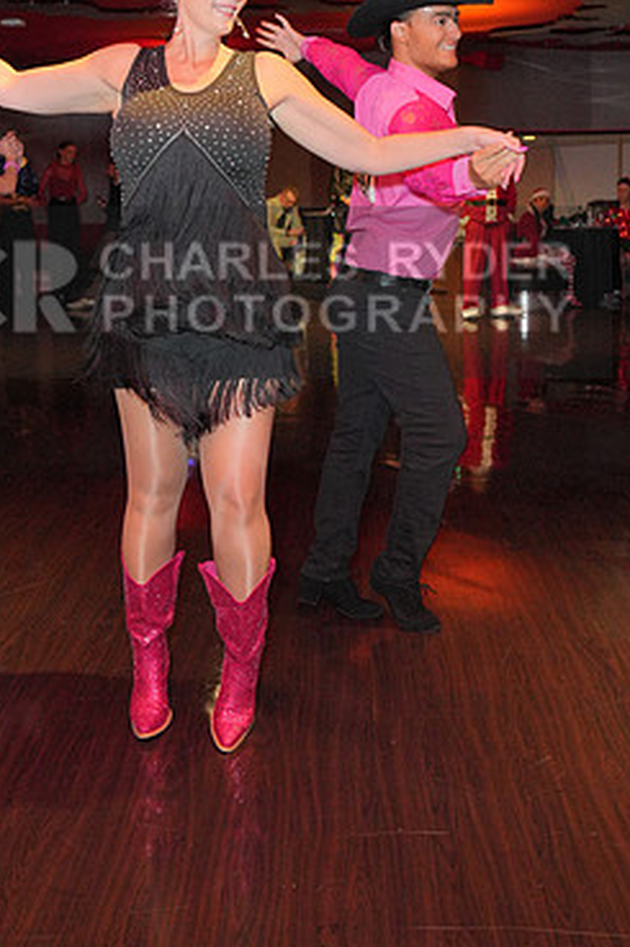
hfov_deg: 32.5
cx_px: 258
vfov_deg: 46.5
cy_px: 293
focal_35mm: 41
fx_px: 1077
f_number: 4
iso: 4000
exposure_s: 1/200
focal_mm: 26
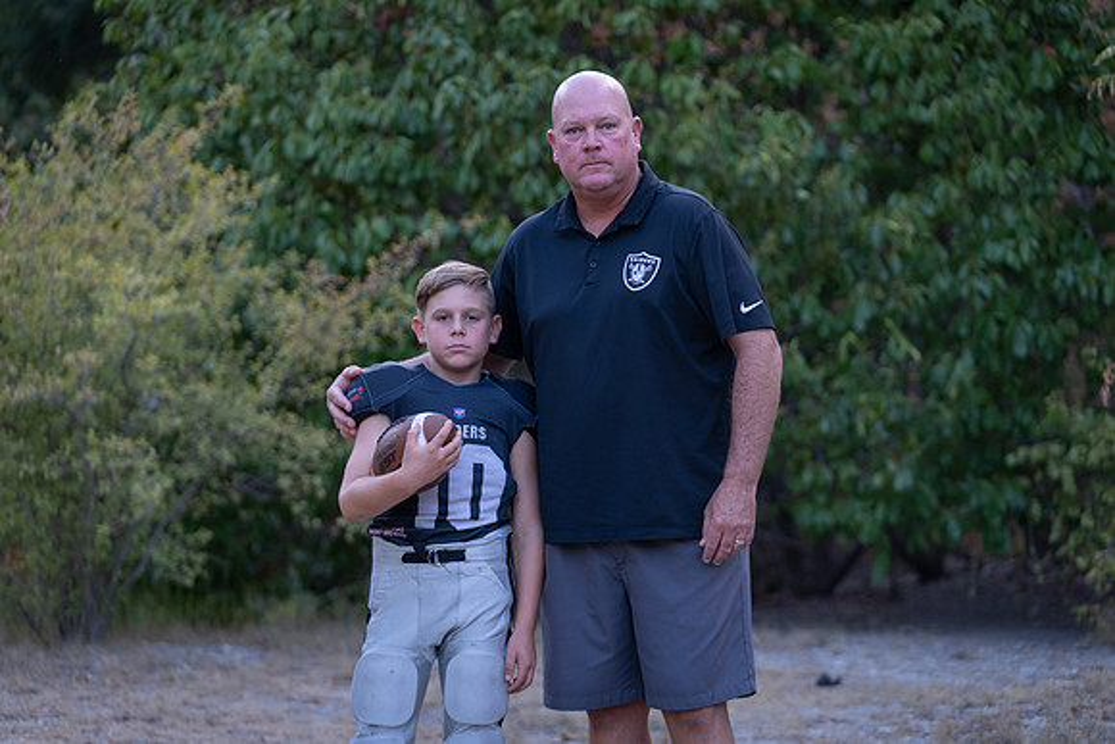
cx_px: 558
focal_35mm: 106
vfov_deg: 12.9
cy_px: 372
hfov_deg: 19.3
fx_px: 3284
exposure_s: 1/320
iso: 640
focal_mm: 106
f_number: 2.8
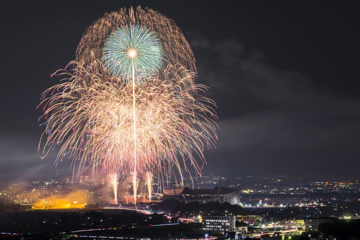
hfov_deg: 23.9
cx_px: 180
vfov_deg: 16.1
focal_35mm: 85
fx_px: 850
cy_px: 120
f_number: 11
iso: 100
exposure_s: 19
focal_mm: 85
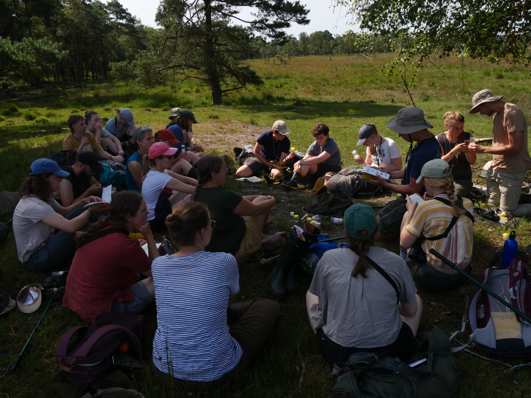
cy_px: 199
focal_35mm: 28
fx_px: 430
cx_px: 266
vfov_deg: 49.7
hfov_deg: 63.4
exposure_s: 1/400
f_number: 7.1
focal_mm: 14
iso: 200
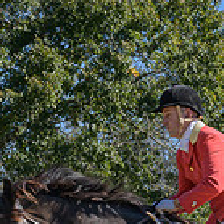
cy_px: 251
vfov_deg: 7.9
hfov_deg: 7.8
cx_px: 279
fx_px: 1618
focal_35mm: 221
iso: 200
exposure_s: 1/800
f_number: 5.6
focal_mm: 44
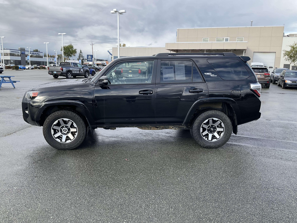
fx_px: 249
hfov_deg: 61.7
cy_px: 112
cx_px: 148
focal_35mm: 29
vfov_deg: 48.2
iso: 25
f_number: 1.8
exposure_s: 1/509
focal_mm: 3
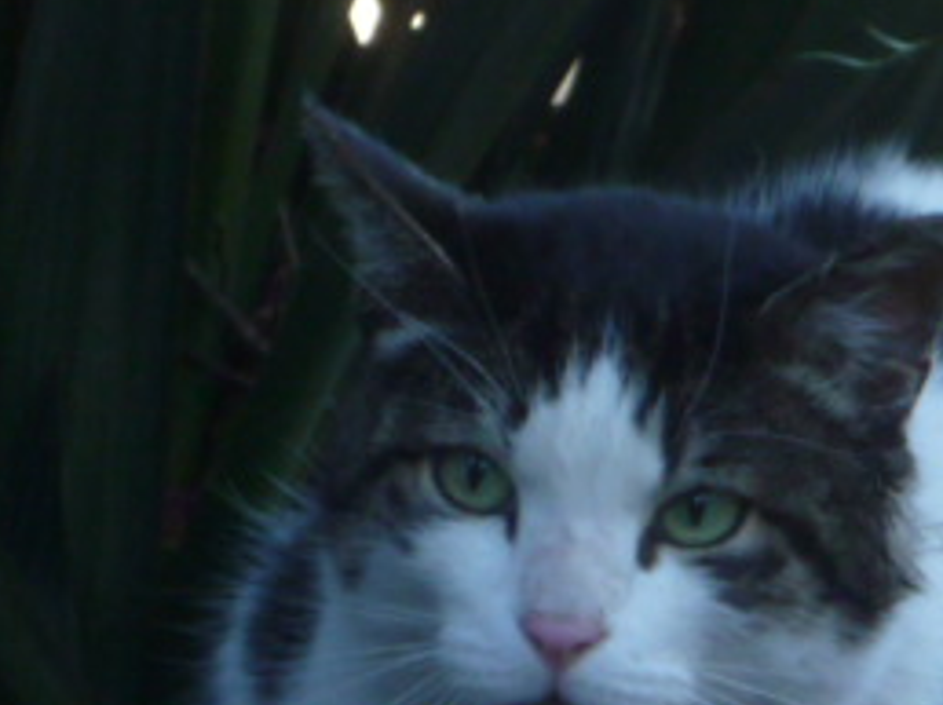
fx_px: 24059
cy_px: 643
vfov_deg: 1.7
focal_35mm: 884
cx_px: 716
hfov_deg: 2.2
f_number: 4.8
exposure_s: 1/80
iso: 160
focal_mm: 36.4
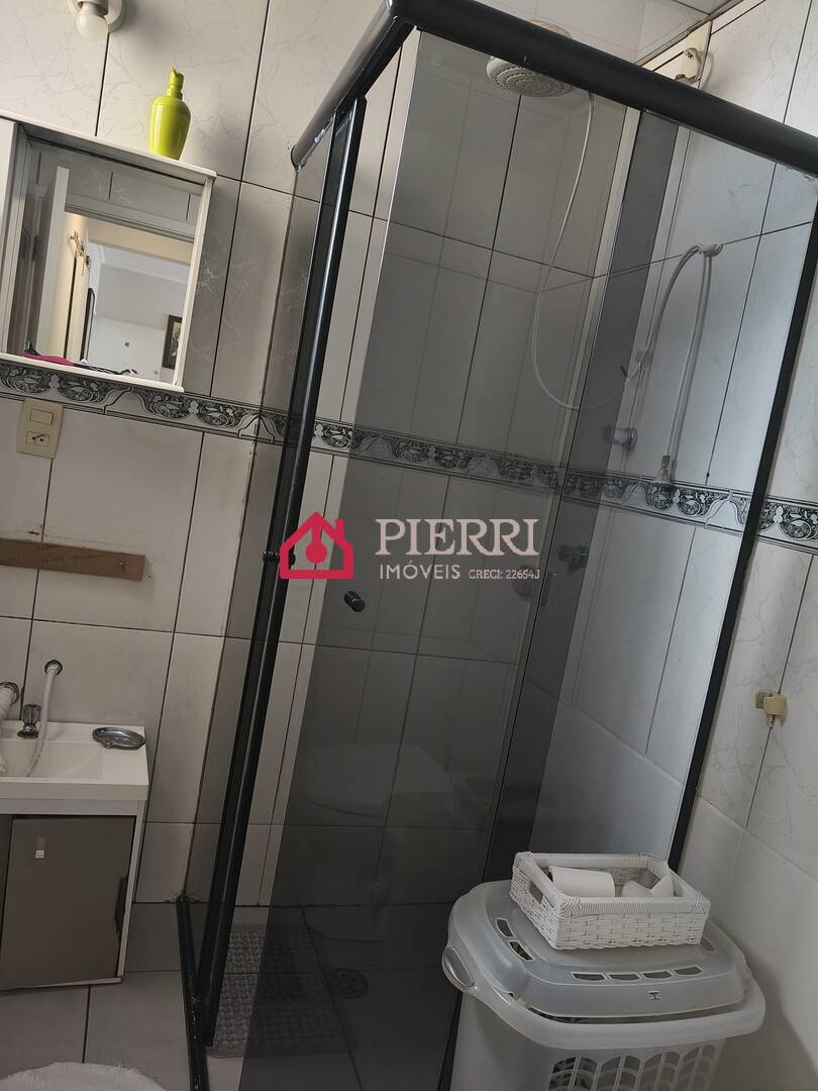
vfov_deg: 67.3
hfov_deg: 53.1
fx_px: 819
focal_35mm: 26
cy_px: 546
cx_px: 409
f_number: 1.8
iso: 853
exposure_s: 1/59.9
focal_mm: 4.81
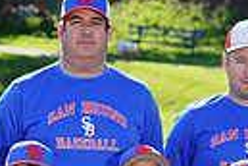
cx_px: 106
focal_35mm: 451
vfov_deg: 3.0
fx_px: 3107
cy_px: 236
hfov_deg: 4.6
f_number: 6.3
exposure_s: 1/250
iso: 100
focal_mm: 100
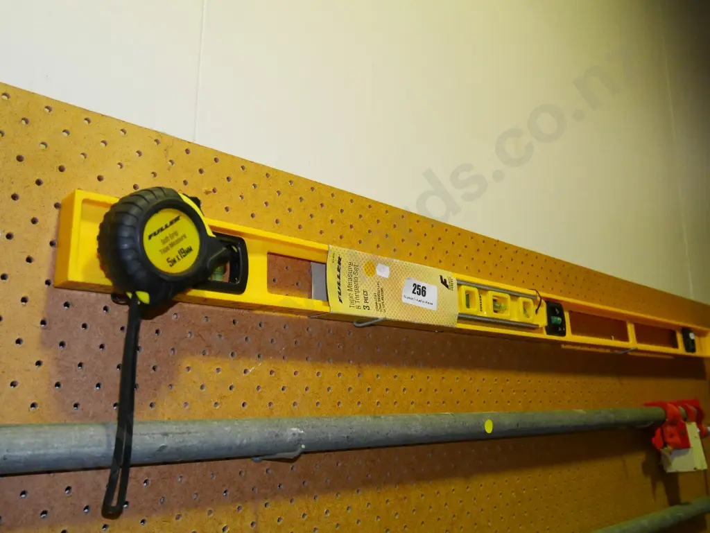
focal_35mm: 30
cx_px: 355
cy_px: 266
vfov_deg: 46.8
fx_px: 616
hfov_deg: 59.9
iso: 3200
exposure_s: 1/320
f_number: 4
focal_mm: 15
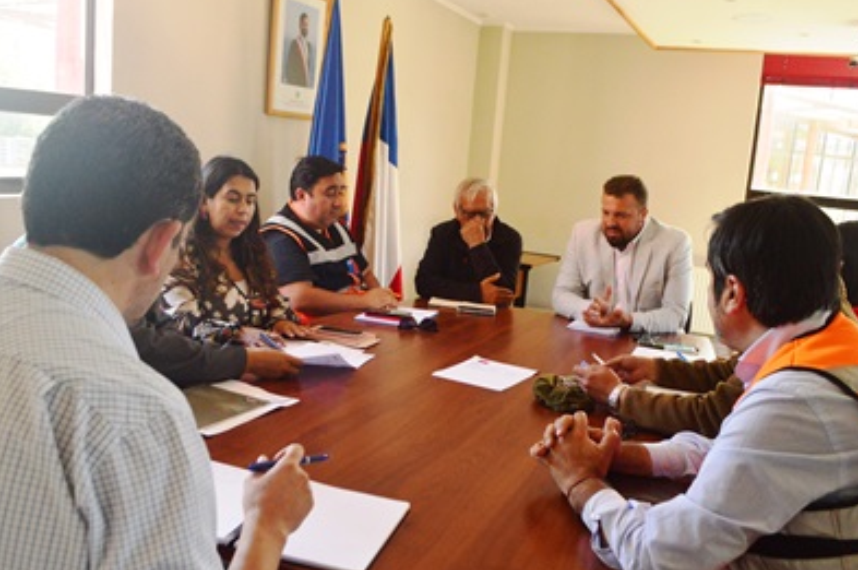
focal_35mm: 31
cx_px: 436
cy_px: 312
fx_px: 738
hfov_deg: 60.3
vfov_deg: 42.2
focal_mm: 18
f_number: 5
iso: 1600
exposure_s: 1/250
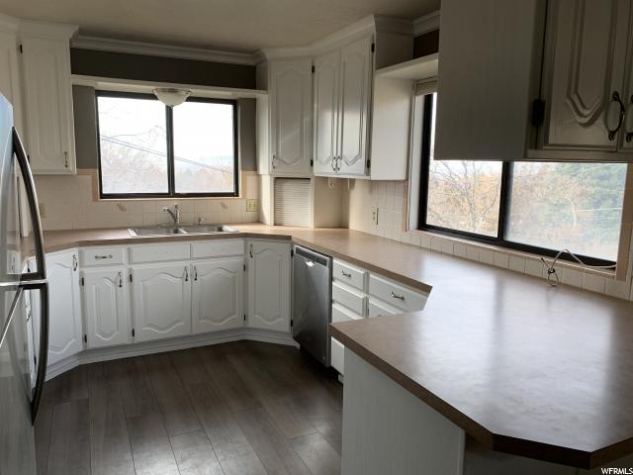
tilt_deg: -8.1
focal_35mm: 26
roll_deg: -1.0
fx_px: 475
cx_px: 316
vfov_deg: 53.1
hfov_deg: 67.3
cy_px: 238
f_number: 1.8
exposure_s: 1/121
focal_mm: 4.25
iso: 32
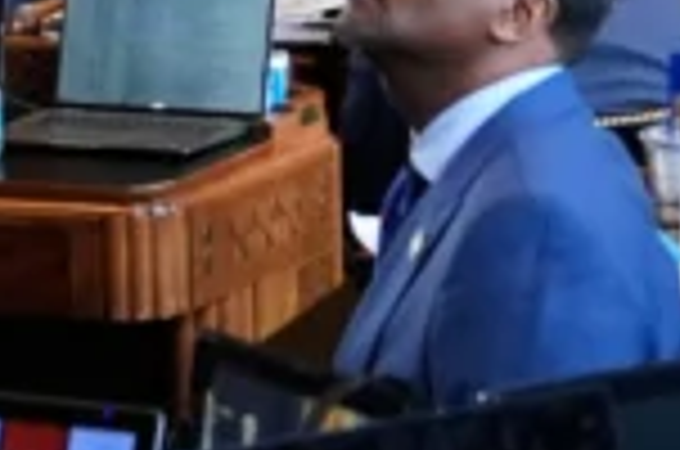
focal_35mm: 255
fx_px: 4806
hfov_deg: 8.1
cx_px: 392
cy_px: -594
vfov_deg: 5.2
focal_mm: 32
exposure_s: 1/125
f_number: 5
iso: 2500
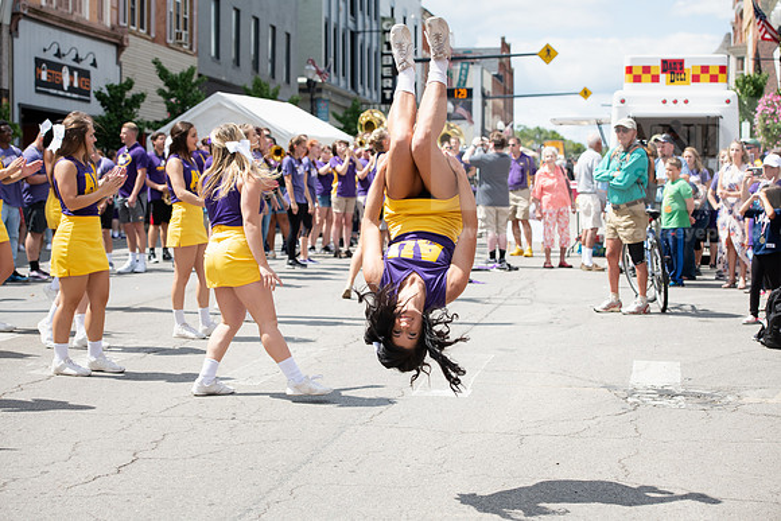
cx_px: 390
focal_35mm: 70
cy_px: 260
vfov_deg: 19.5
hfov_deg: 28.8
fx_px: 1519
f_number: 5.6
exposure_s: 1/640
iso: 200
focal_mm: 70
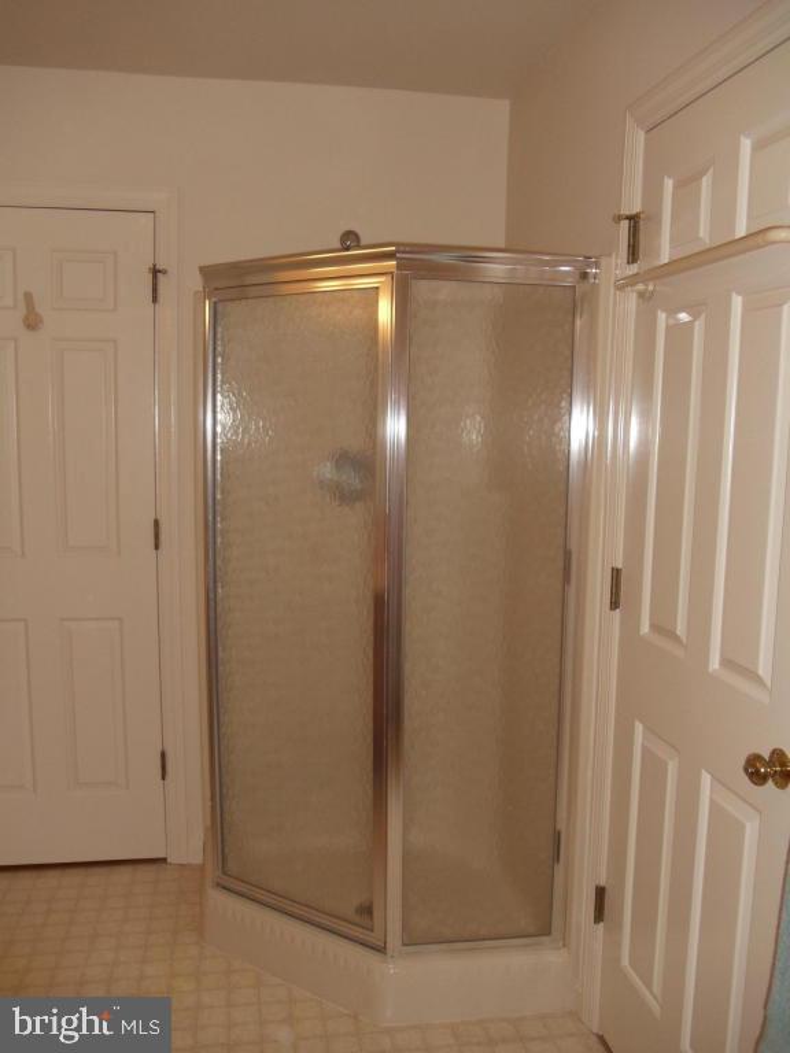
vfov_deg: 42.9
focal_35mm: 44
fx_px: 1339
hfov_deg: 32.9
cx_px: 395
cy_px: 526
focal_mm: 6
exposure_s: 1/30
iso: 100
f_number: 3.5
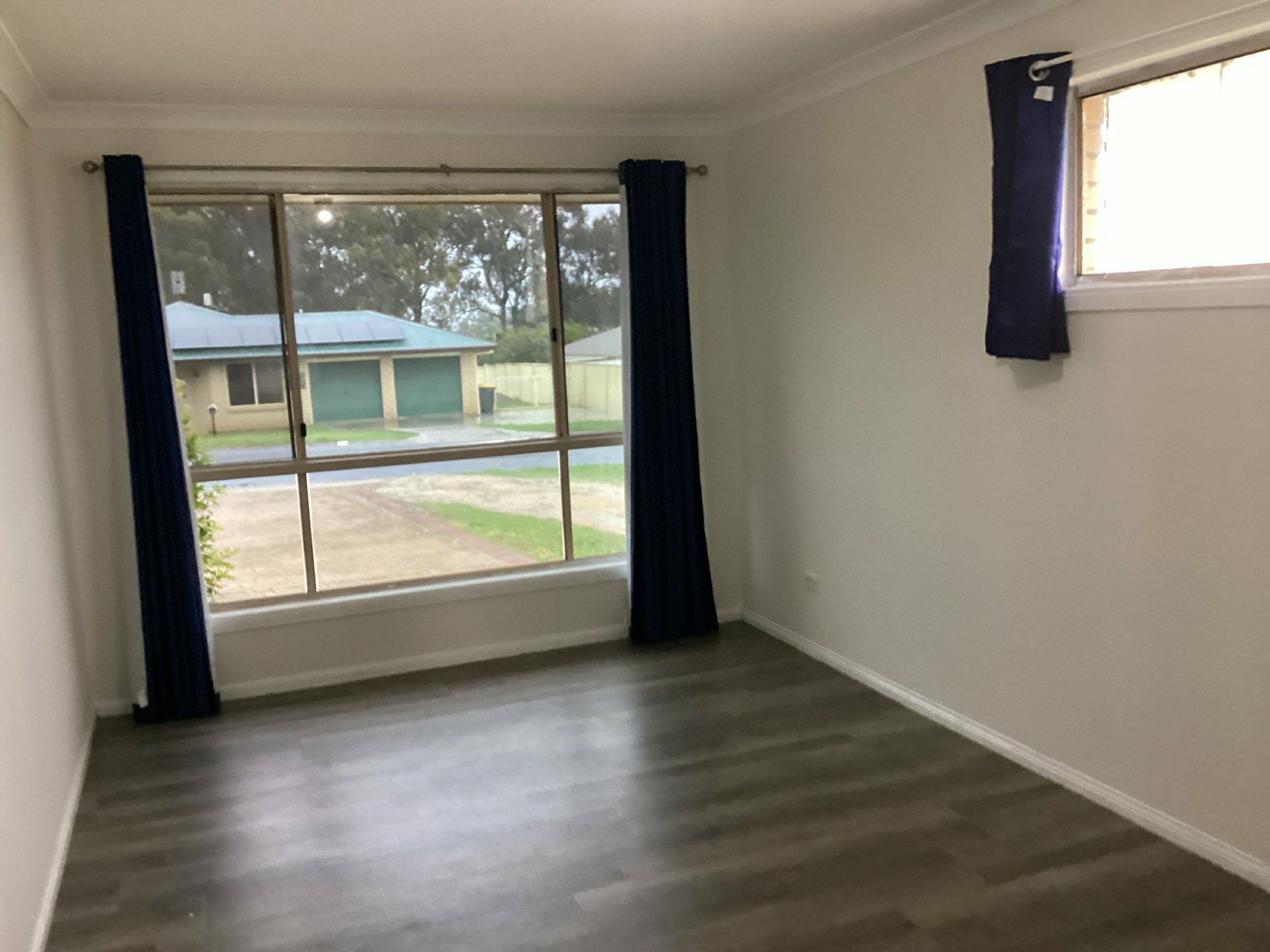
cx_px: 635
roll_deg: +1.9
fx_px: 1137
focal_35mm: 31
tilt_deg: -9.4
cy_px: 476
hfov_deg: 58.4
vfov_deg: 45.4
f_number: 2.4
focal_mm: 3.3
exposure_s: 1/33
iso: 400
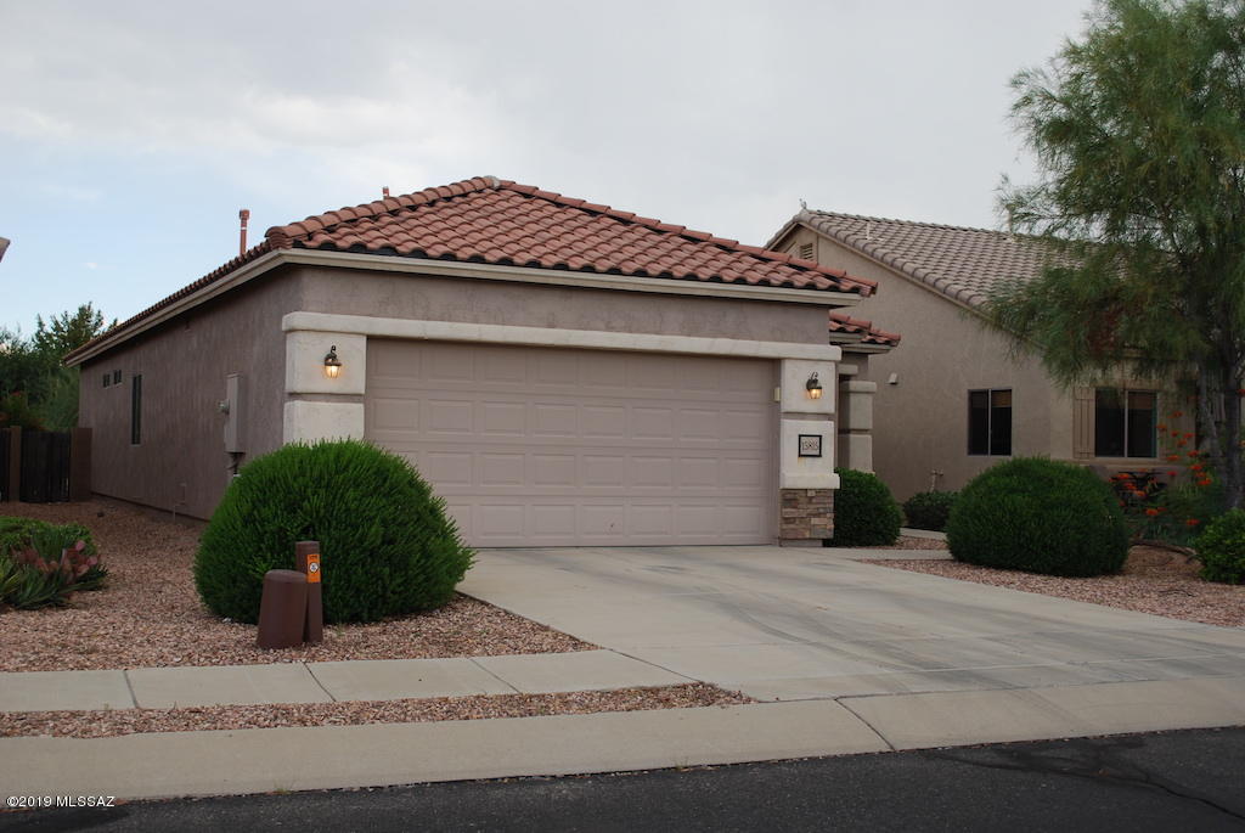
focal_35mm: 42
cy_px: 416
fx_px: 1454
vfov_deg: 32.0
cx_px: 622
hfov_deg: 46.4
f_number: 5.6
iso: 100
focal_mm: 28
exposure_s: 1/125
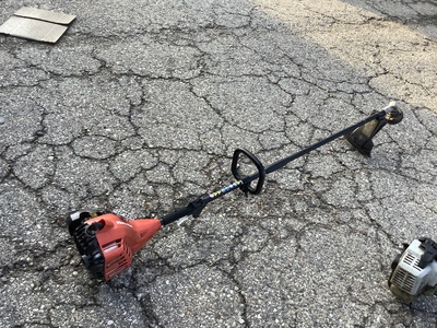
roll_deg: -13.1
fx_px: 391
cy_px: 164
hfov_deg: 58.4
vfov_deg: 45.4
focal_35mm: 31
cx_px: 218
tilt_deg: -40.9
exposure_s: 1/136
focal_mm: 3.3
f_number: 2.4
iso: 25
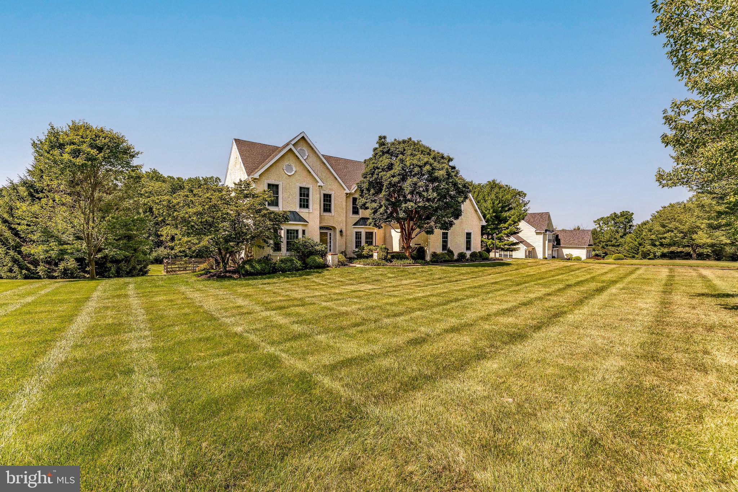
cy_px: 246
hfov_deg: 104.3
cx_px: 369
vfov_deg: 81.2
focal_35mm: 14
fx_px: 287
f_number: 9
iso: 125
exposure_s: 1/500
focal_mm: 14
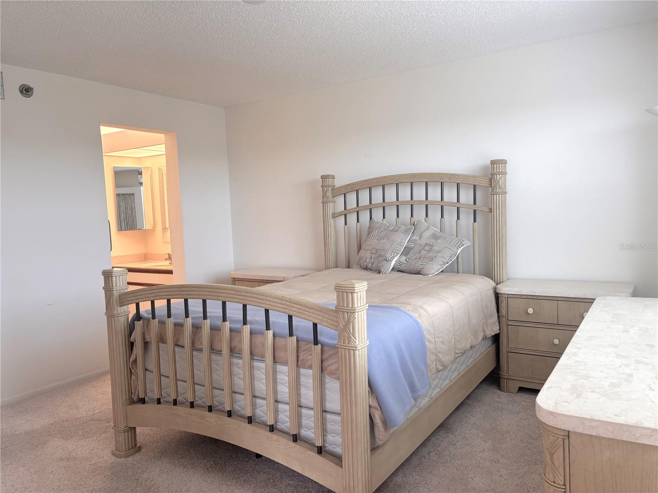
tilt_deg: -4.9
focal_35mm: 26
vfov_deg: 53.1
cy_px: 246
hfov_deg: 67.3
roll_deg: +1.7
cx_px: 329
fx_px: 494
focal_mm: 5.96
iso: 125
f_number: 1.6
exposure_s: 1/120
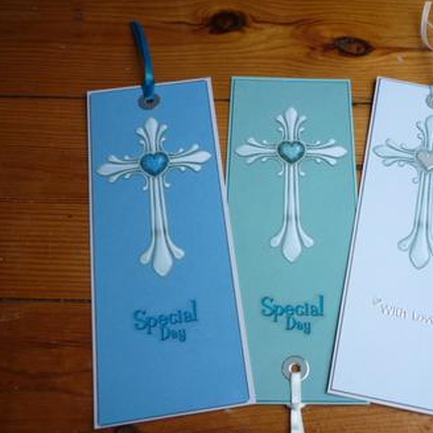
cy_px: 215
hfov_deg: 41.4
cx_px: 283
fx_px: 566
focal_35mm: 40
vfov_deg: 41.9
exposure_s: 1/30
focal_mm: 5.5
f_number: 2.8
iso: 80
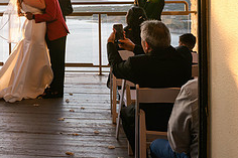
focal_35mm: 59
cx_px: -11
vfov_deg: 21.9
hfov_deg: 31.0
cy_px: -11
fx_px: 390
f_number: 8
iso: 400
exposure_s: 1/125
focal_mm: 24
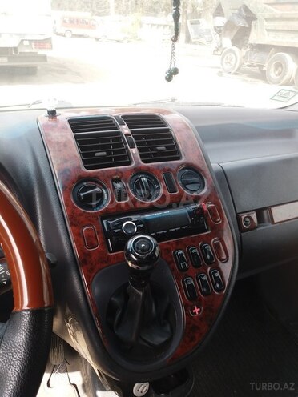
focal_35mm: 28
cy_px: 198
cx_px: 149
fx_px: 321
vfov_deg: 63.4
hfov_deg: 49.7
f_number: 1.9
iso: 64
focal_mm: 3.7
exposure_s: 1/158
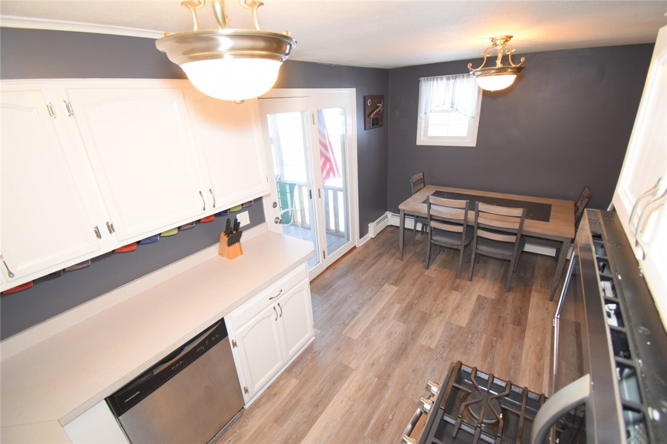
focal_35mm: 15
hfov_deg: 100.4
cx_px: 334
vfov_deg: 77.3
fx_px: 278
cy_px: 222
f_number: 4.5
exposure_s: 1/60
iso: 800
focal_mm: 10
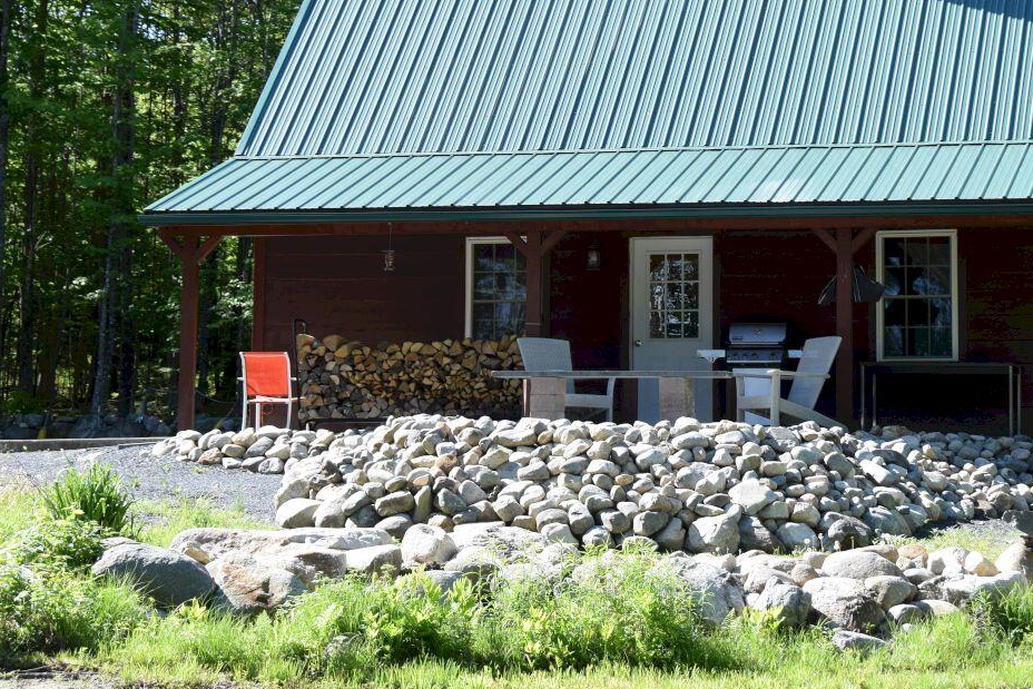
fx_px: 2784
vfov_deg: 14.1
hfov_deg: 20.9
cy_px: 174
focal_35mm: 97
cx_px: 740
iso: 280
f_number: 8
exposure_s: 1/250
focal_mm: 40
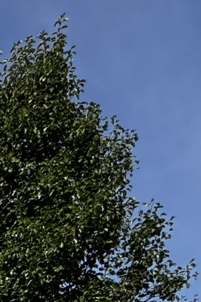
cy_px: 589
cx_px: -348
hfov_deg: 12.1
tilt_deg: -2.1
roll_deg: -3.6
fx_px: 645
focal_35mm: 77
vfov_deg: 18.4
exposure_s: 1/2208
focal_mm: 2.22
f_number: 2.2
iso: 50
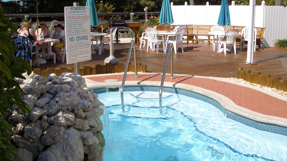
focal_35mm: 45
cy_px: 59
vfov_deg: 26.4
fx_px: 342
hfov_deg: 45.5
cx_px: 144
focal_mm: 6.8
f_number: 4.6
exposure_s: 1/500
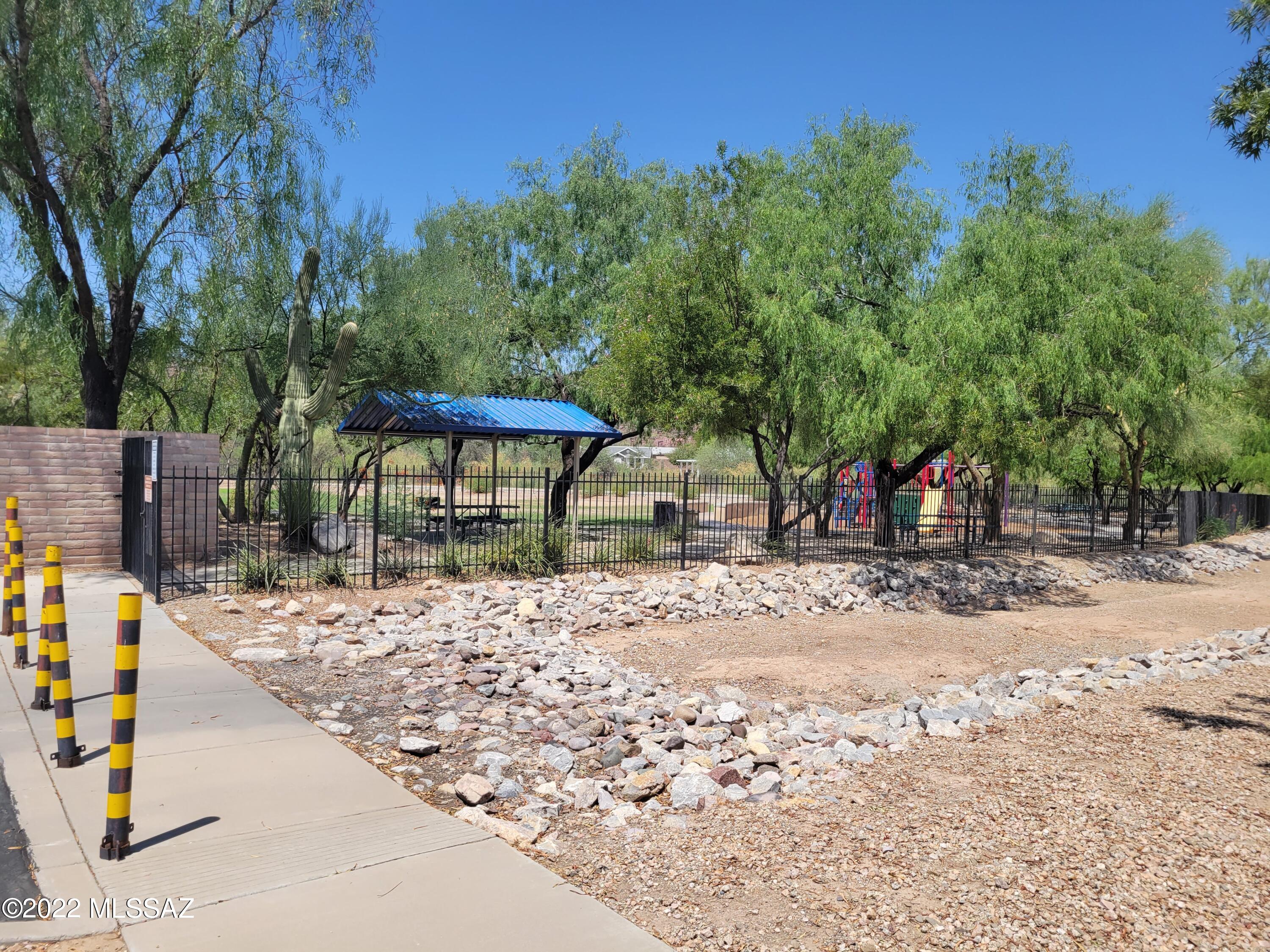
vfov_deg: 53.1
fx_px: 954
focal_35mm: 26
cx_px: 635
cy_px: 476
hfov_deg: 67.3
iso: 40
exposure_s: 1/2417
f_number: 1.8
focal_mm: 5.4
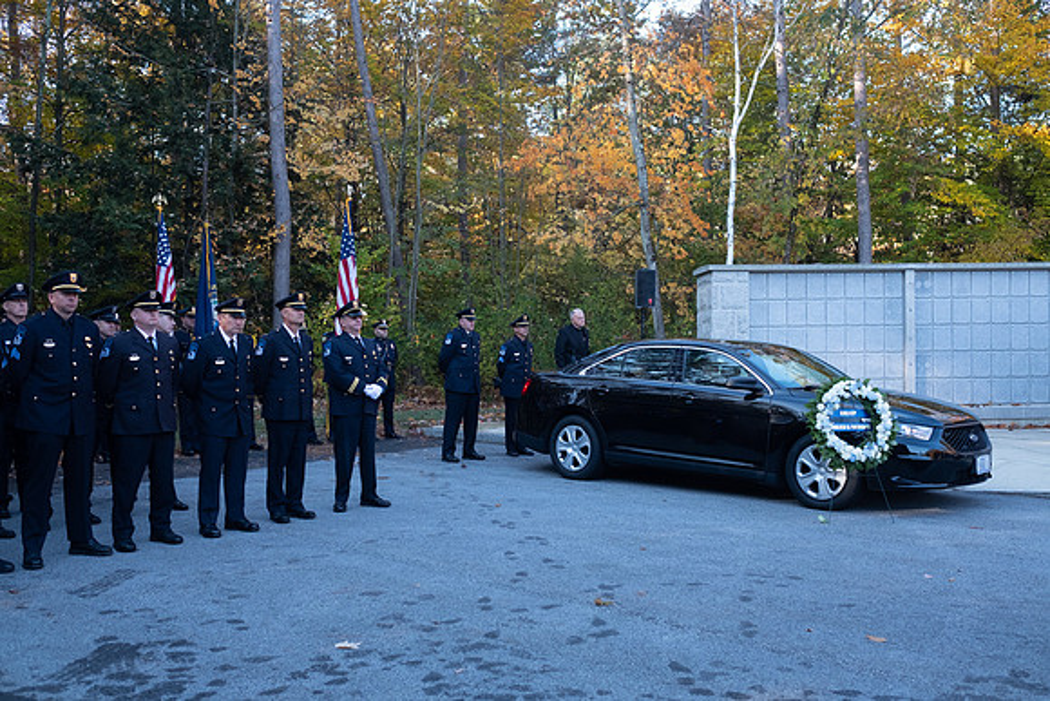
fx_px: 1021
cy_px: 350
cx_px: 525
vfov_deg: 37.9
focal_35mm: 35
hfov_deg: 54.4
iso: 800
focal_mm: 23
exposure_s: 1/640
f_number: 2.8
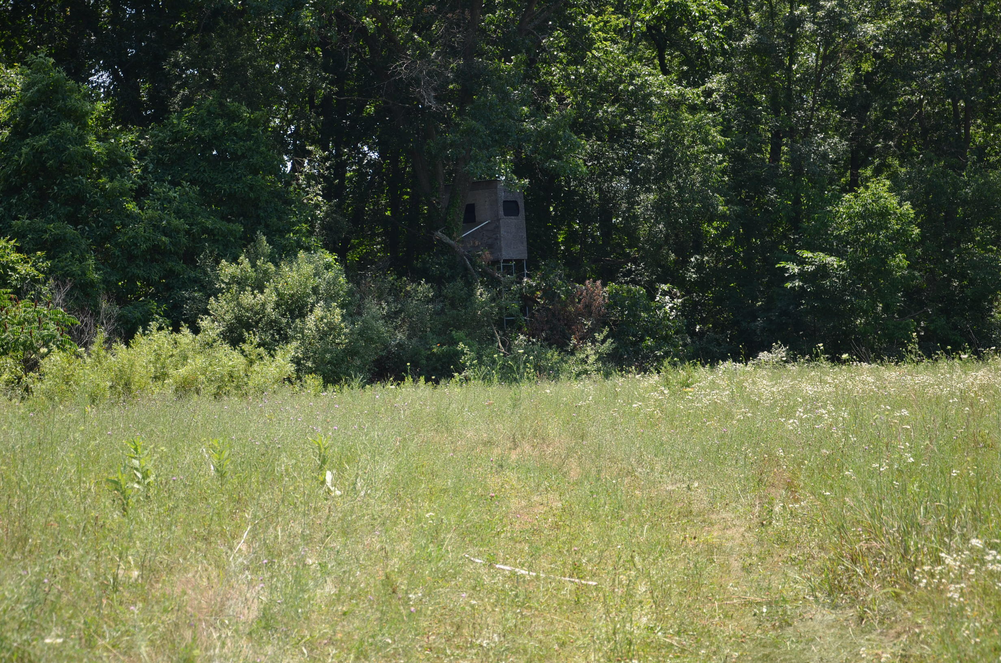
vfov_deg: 18.1
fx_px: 2081
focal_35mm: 75
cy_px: 332
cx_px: 500
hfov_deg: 27.0
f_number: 5.6
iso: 100
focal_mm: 50
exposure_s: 1/250
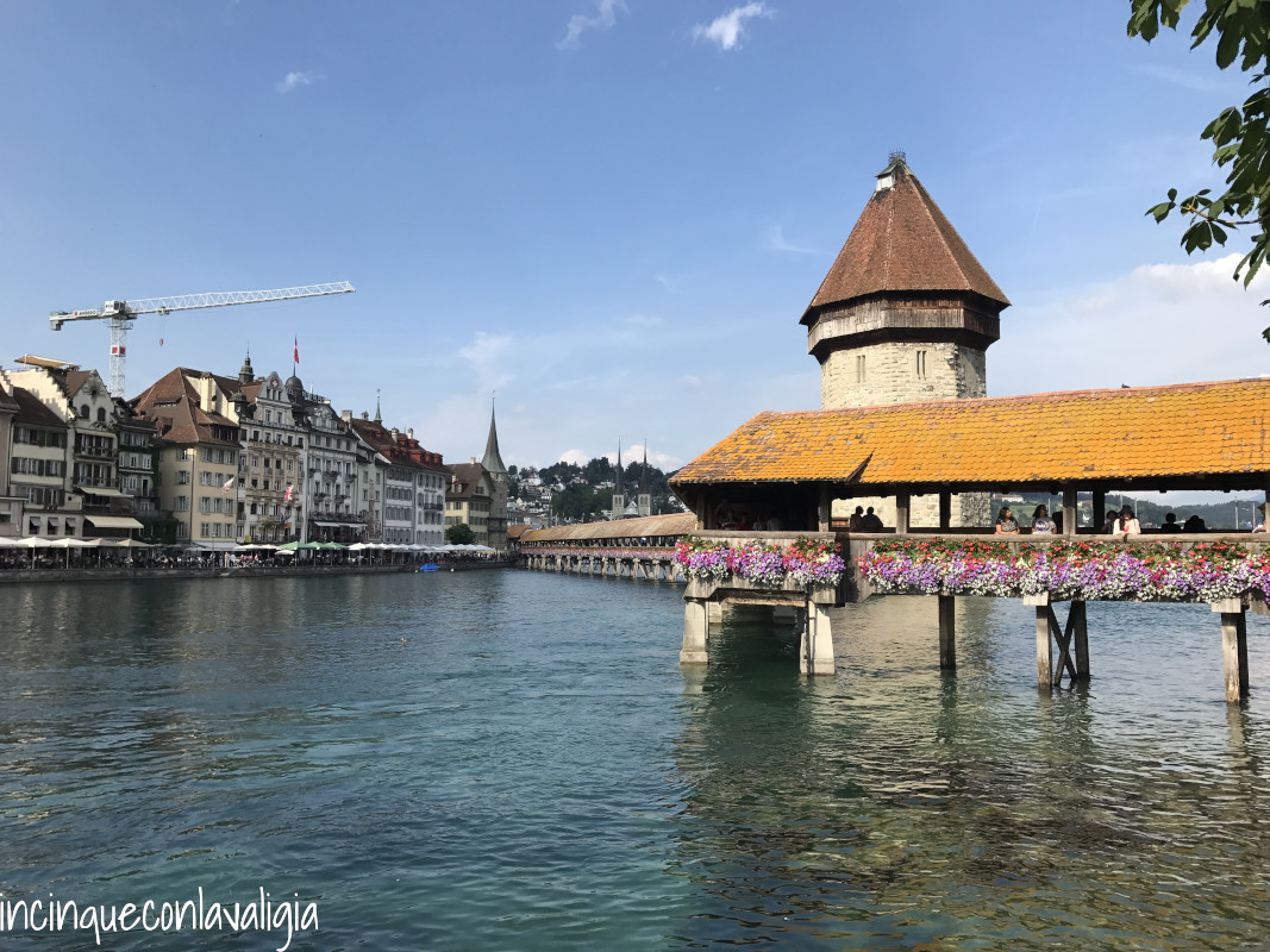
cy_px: 476
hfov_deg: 63.4
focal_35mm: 28
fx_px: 1027
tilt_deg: +4.6
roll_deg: +0.3
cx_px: 635
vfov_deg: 49.7
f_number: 1.8
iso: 20
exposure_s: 1/1742
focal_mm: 3.99
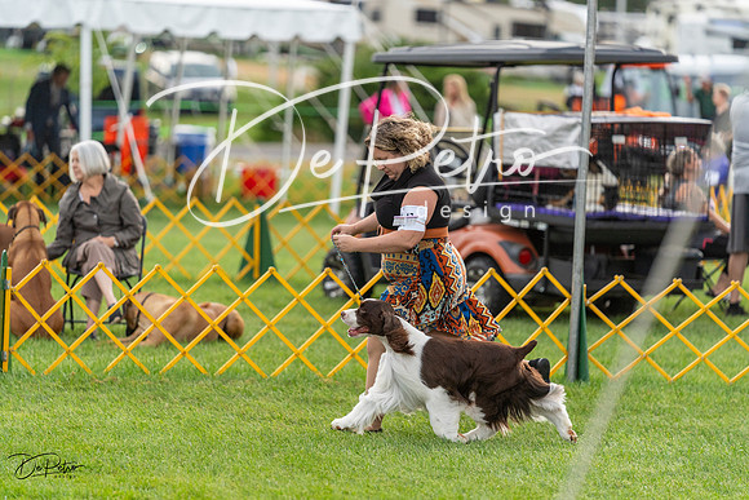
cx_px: 374
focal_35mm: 200
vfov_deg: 6.9
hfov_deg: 10.3
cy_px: 250
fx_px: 4162
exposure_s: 1/1000
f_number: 3.2
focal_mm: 200
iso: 1000
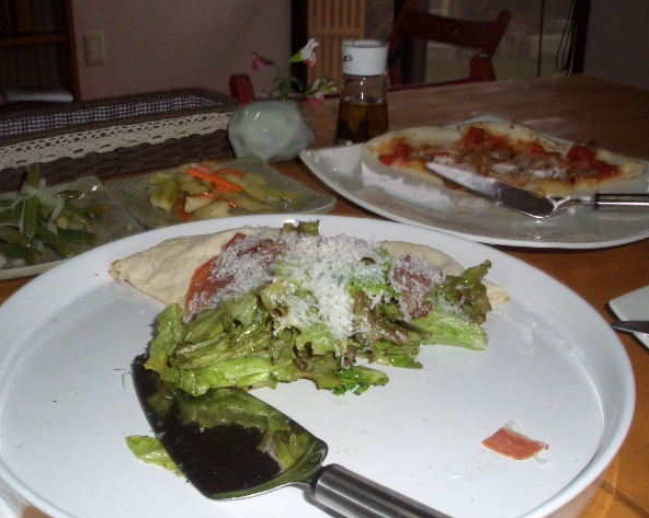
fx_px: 730
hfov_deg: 47.9
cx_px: 306
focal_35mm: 38
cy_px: 261
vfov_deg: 39.1
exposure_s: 1/40
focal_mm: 4.8
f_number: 4
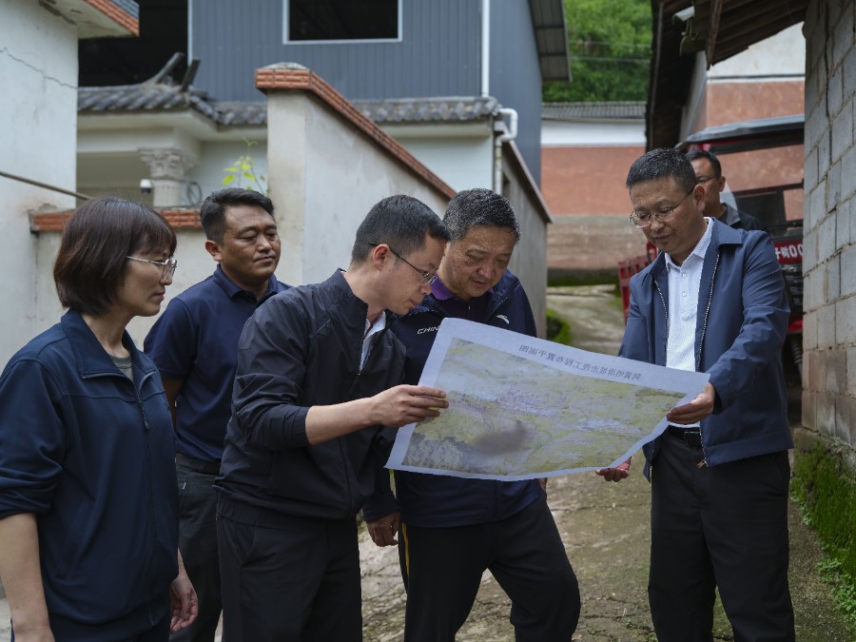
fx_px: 890
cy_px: 321
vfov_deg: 39.7
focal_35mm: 36
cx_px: 428
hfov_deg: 51.4
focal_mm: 45
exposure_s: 1/200
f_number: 4
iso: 125
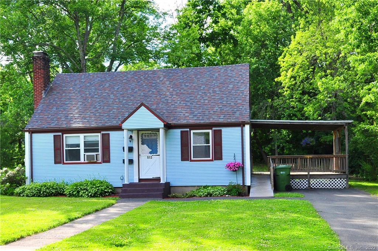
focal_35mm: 30
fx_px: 315
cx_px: 189
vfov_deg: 43.5
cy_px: 126
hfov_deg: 62.0
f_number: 8
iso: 400
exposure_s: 1/320
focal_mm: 20
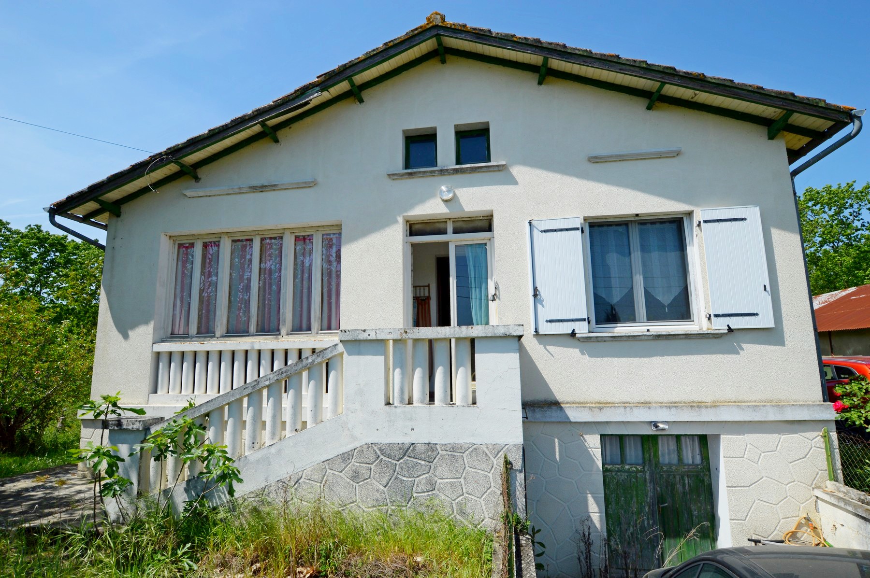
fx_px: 435
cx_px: 435
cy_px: 289
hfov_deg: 90.0
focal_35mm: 18
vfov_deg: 67.3
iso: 100
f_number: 9
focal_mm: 12
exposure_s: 1/320
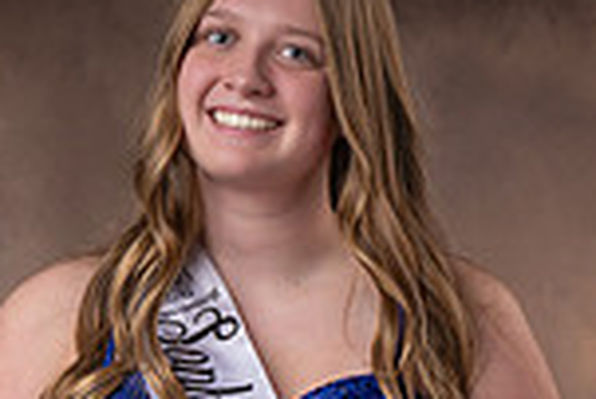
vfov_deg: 5.1
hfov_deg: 7.6
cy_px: 598
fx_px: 4458
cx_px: 221
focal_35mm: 269
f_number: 8
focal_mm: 70
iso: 100
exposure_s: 1/125
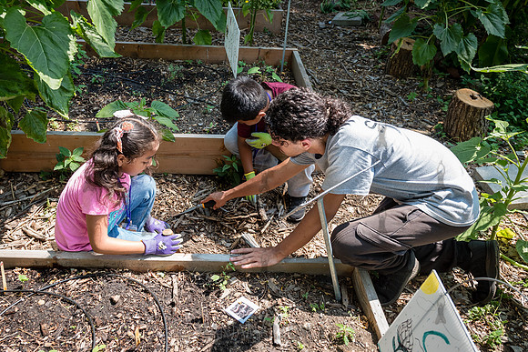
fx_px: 426
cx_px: 253
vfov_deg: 44.7
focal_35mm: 29
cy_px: 143
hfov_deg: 63.5
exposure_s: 1/640
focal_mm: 24
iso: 500
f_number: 4
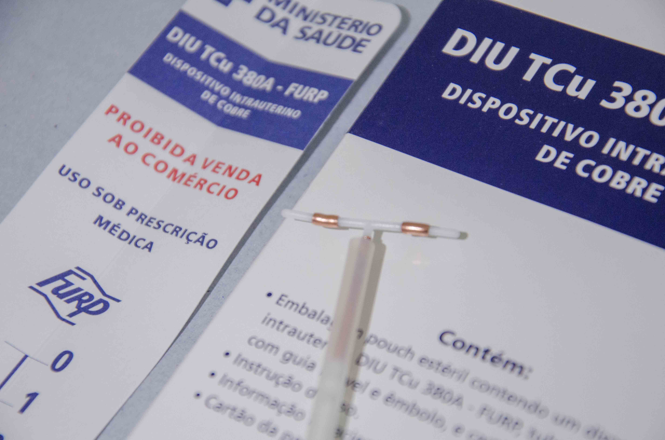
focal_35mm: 128
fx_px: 2350
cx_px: 332
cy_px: 220
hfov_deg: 16.1
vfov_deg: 10.7
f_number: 5.6
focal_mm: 85
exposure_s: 1/60
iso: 1000
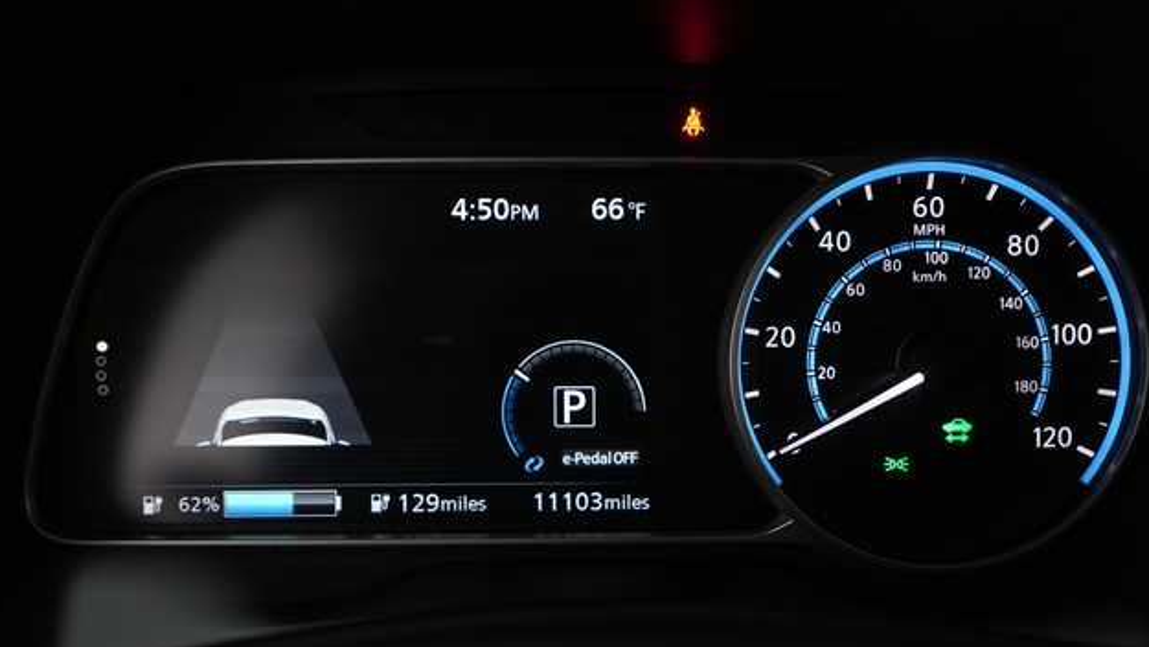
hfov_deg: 64.3
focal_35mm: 30
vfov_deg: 38.8
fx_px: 914
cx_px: 577
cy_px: 386
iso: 1250
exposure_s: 1/60
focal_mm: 28
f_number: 2.8
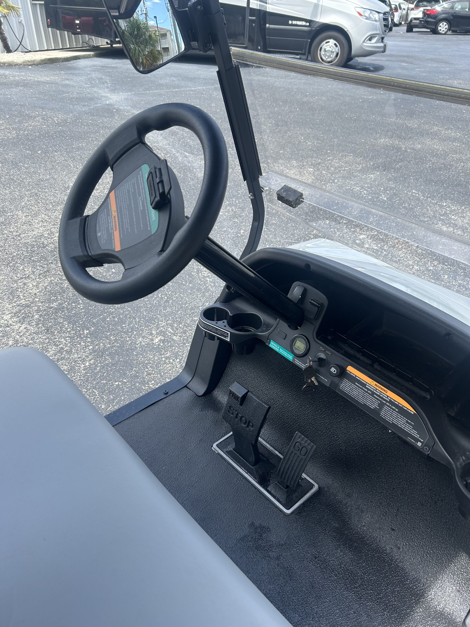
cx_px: 235
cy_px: 314
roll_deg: +1.2
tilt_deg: -31.9
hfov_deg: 53.1
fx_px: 471
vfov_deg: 67.3
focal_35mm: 26
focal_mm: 5.7
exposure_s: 1/1100
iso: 50
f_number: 1.5
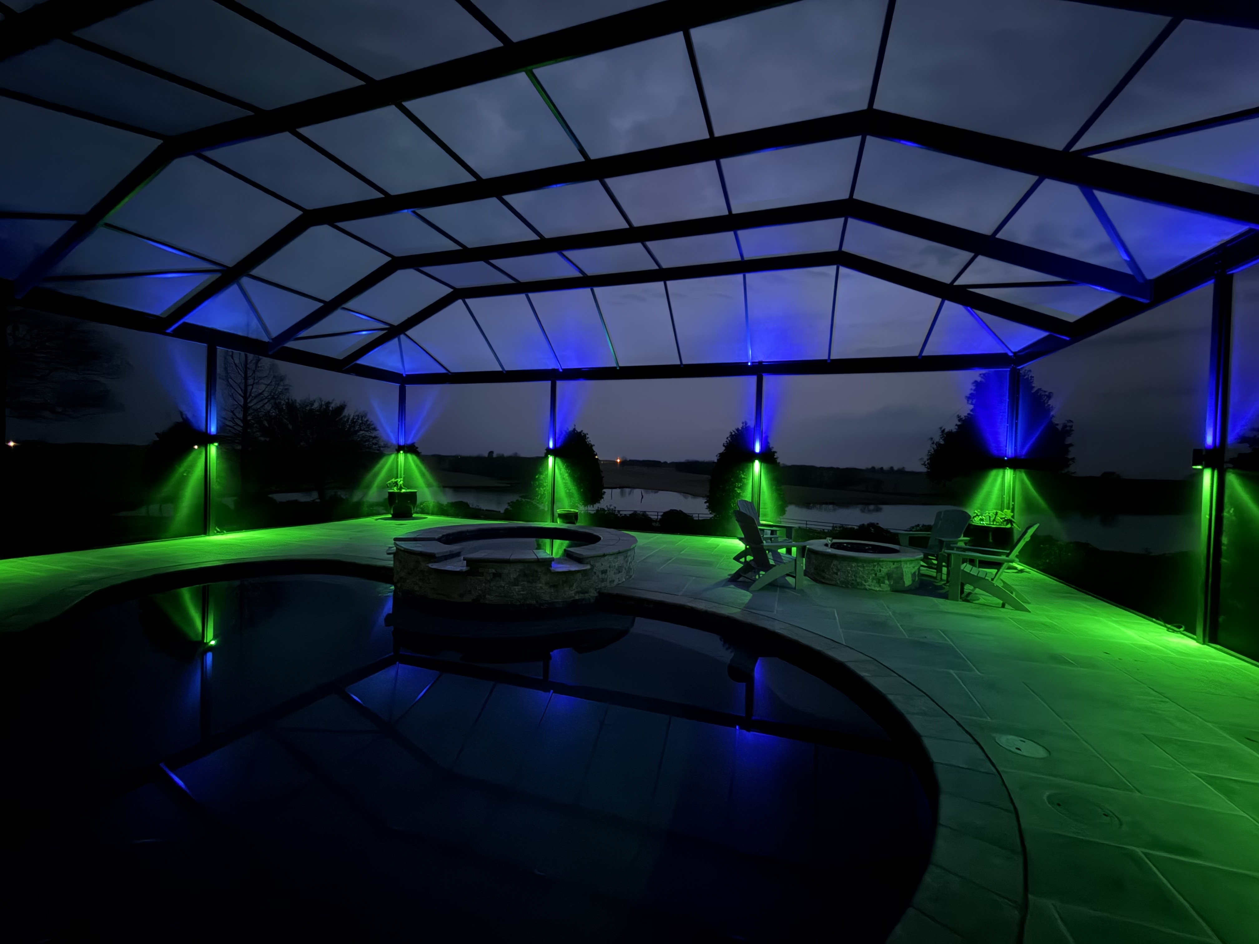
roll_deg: -2.1
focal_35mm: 14
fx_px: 509
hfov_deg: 102.1
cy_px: 472
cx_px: 630
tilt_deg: -0.9
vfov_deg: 85.7
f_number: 2.2
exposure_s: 1/4
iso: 1600
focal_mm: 2.22
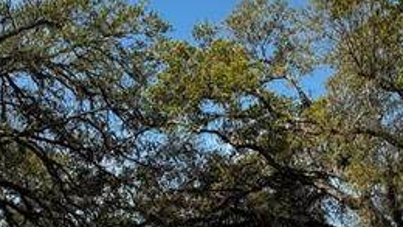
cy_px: 333
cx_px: 194
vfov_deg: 11.3
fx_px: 1100
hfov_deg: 20.8
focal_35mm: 103
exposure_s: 1/2959
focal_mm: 6.76
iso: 80
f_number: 1.78
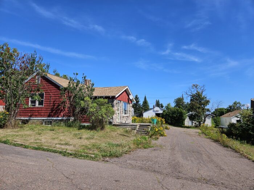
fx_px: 169
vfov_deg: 58.9
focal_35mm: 23
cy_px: 95
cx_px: 127
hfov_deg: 73.9
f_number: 1.8
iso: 25
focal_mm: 5.4
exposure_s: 1/2077
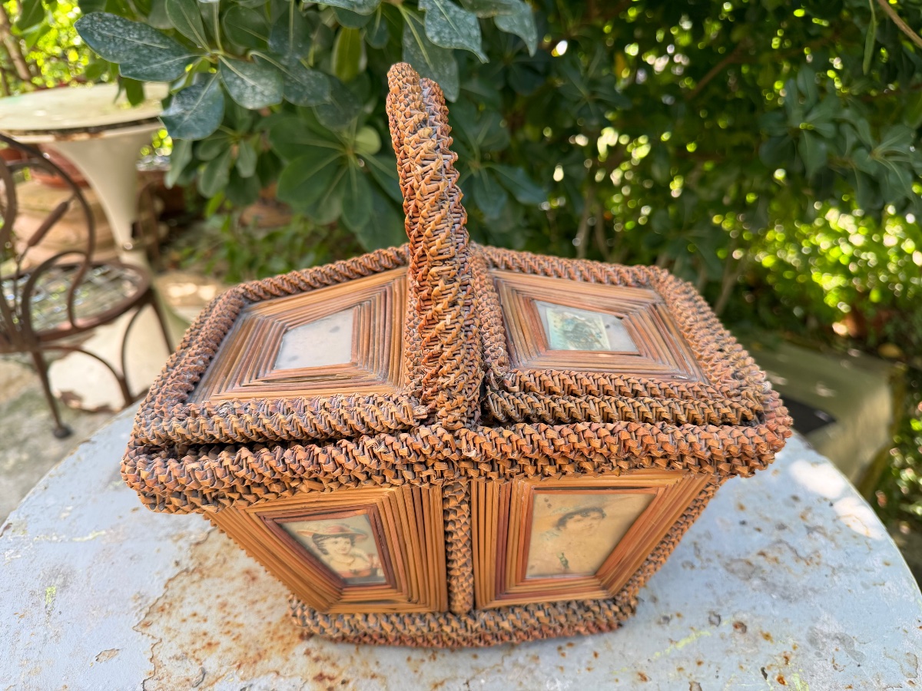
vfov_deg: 56.8
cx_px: 461
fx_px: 639
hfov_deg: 71.6
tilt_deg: -30.8
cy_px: 346
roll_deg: +3.5
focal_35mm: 24
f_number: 1.78
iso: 64
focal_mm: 6.76
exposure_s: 1/121
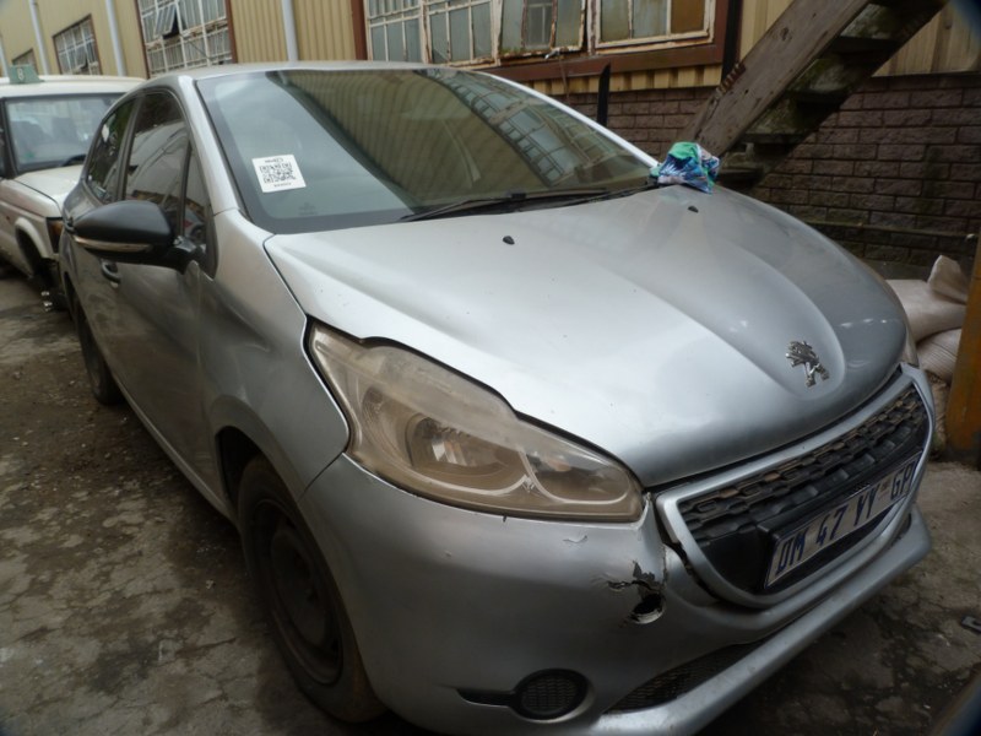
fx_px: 708
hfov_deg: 69.4
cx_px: 490
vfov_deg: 54.9
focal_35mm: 25
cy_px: 368
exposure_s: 1/125
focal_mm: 4.5
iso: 80
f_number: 4.5
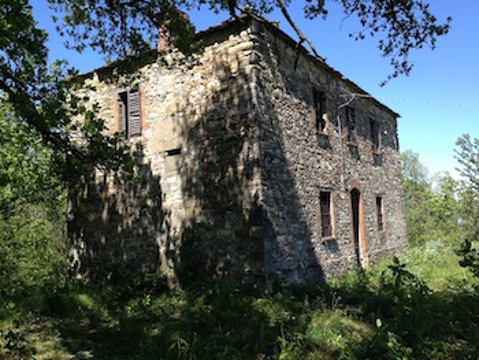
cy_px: 180
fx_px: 485
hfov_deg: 52.6
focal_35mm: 35
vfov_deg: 40.7
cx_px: 240
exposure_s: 1/690
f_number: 2.4
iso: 64
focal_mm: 4.28
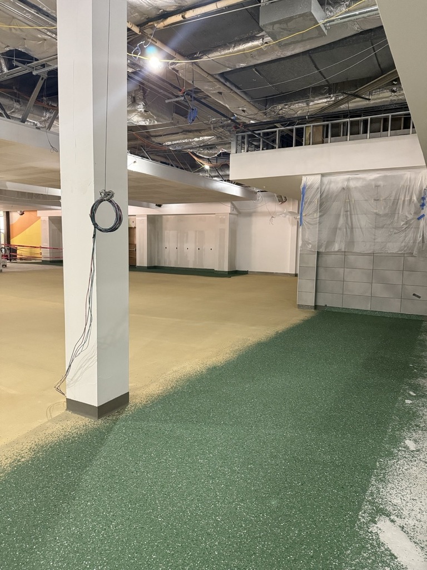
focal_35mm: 24
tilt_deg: -5.6
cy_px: 285
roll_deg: -1.5
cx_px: 214
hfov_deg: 56.8
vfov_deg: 71.6
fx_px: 395
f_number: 1.78
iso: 800
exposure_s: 1/60
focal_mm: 6.76
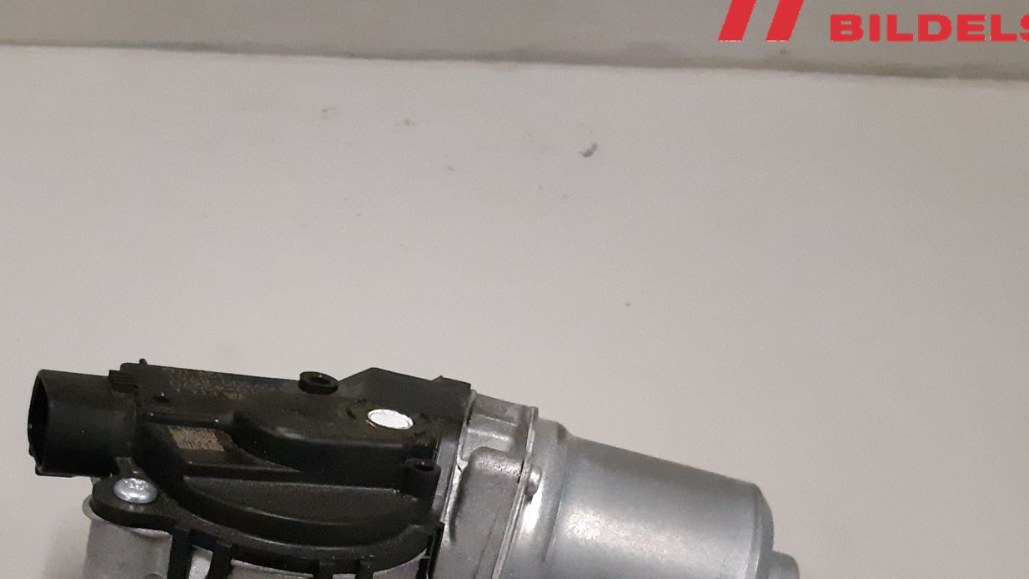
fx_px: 1282
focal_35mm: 47
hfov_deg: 43.3
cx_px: 376
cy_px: 541
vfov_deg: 24.6
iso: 800
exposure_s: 1/295
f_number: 1.7
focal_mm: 3.93
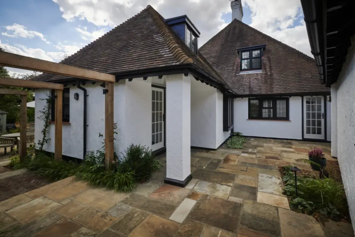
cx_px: 178
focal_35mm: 16
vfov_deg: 73.8
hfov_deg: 96.7
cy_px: 118
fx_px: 158
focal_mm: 16
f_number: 13
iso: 200
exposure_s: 1/160
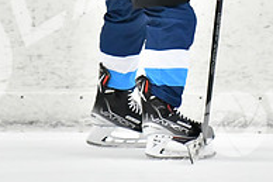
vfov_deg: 1.5
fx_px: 6804
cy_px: -84
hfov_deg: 2.3
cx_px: 198
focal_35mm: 898
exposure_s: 1/1250
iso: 6400
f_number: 2.8
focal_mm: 200
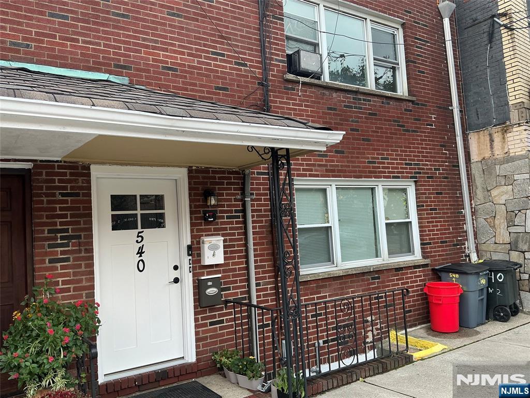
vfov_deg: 49.7
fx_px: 429
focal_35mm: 28
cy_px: 199
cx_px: 265
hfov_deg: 63.4
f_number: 1.8
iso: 25
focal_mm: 3
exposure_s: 1/122
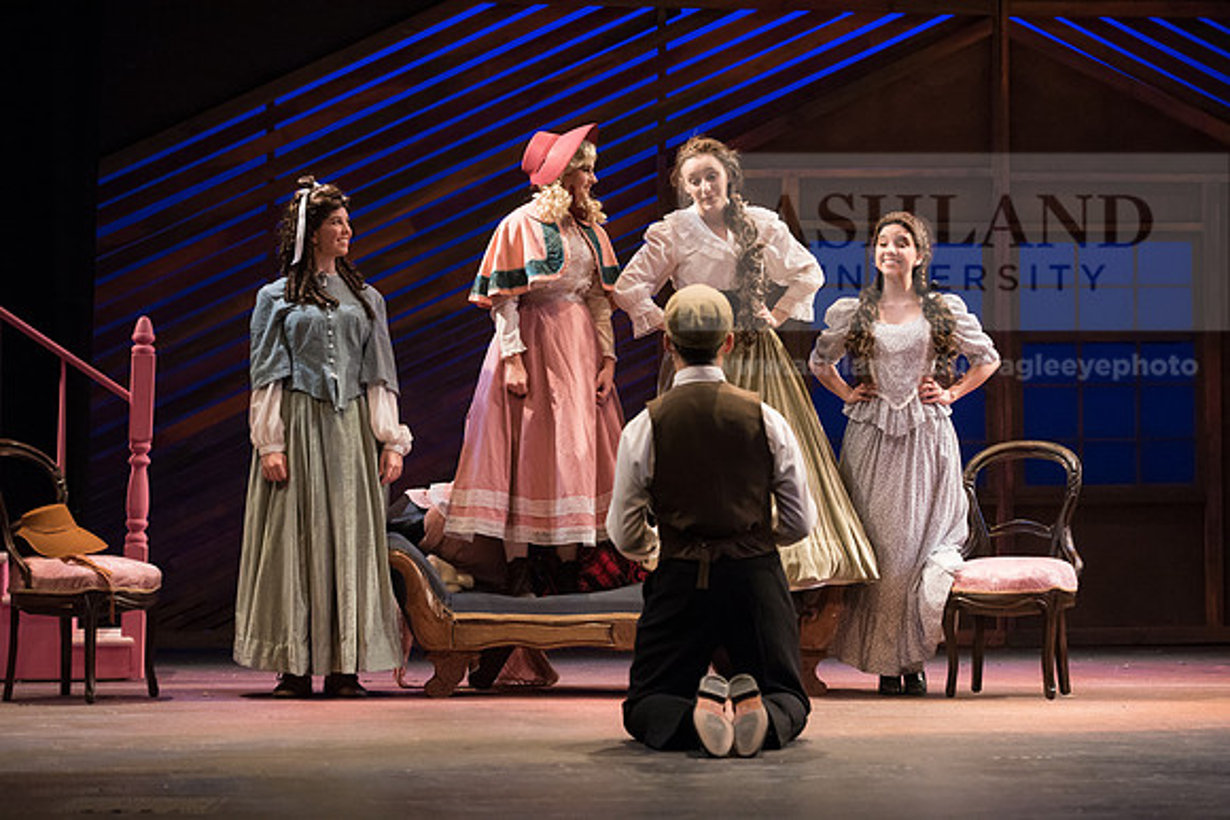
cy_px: 410
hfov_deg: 22.6
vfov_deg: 15.2
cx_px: 615
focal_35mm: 90
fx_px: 3076
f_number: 4
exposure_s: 1/400
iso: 3200
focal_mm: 90
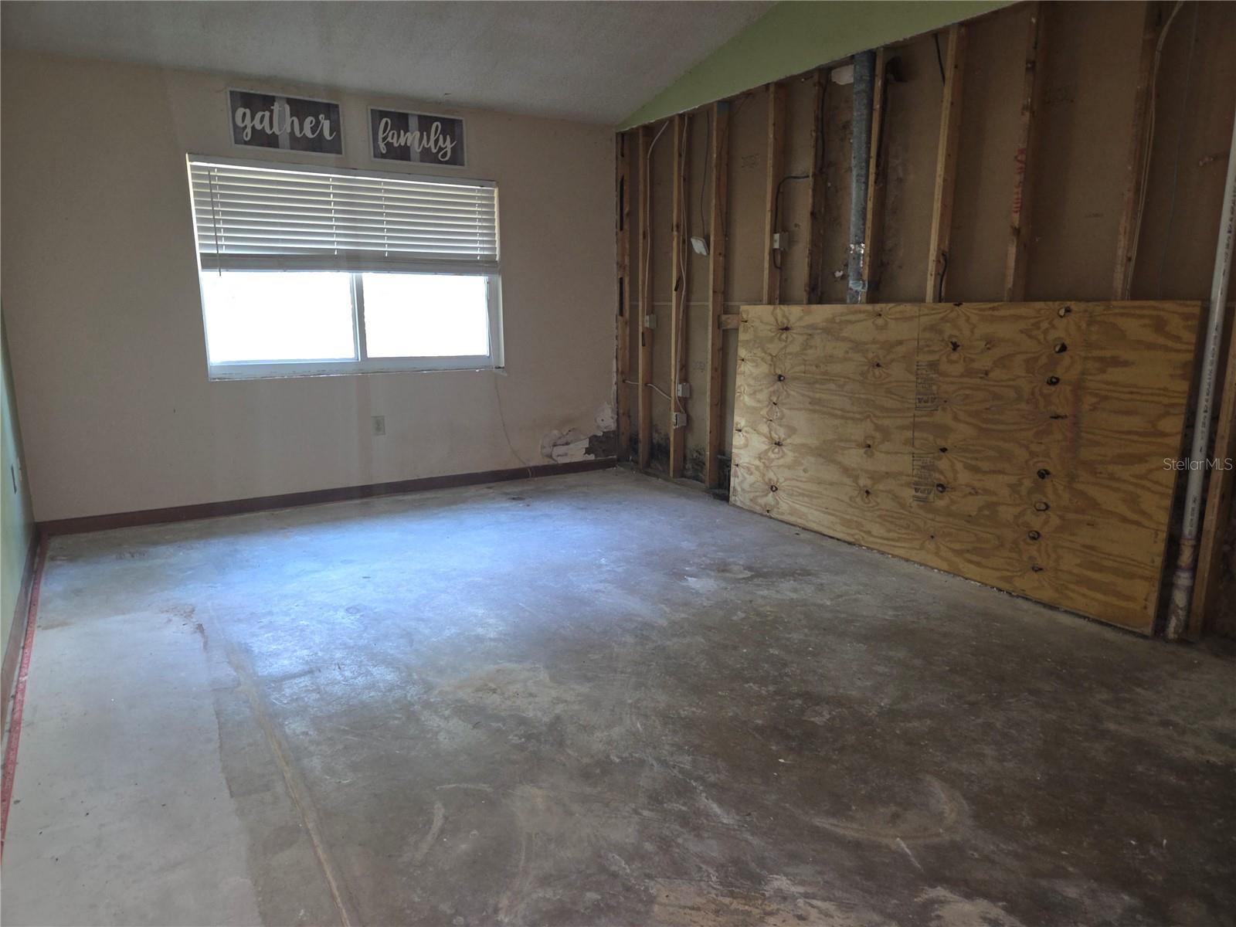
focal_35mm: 23
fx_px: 821
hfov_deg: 73.9
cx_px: 618
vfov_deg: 58.9
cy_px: 464
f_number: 1.8
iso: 160
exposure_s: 1/13.4
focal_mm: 5.4
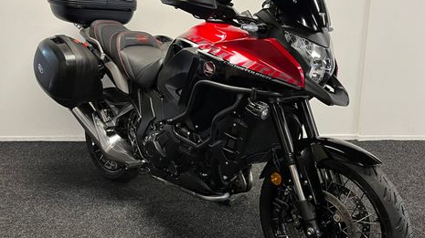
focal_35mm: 39
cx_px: 204
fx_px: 439
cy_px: 108
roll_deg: -0.3
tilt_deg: -15.2
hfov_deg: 51.6
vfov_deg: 30.4
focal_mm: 5.1
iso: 125
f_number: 1.6
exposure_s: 1/50
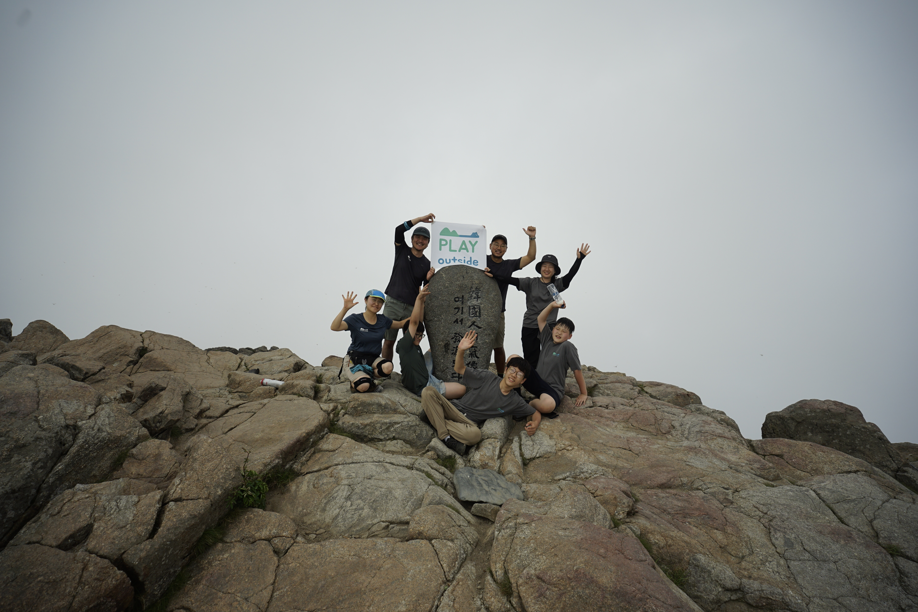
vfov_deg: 70.4
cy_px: 306
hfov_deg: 93.3
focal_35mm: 17
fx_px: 433
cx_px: 459
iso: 200
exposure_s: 1/2000
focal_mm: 17
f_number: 4
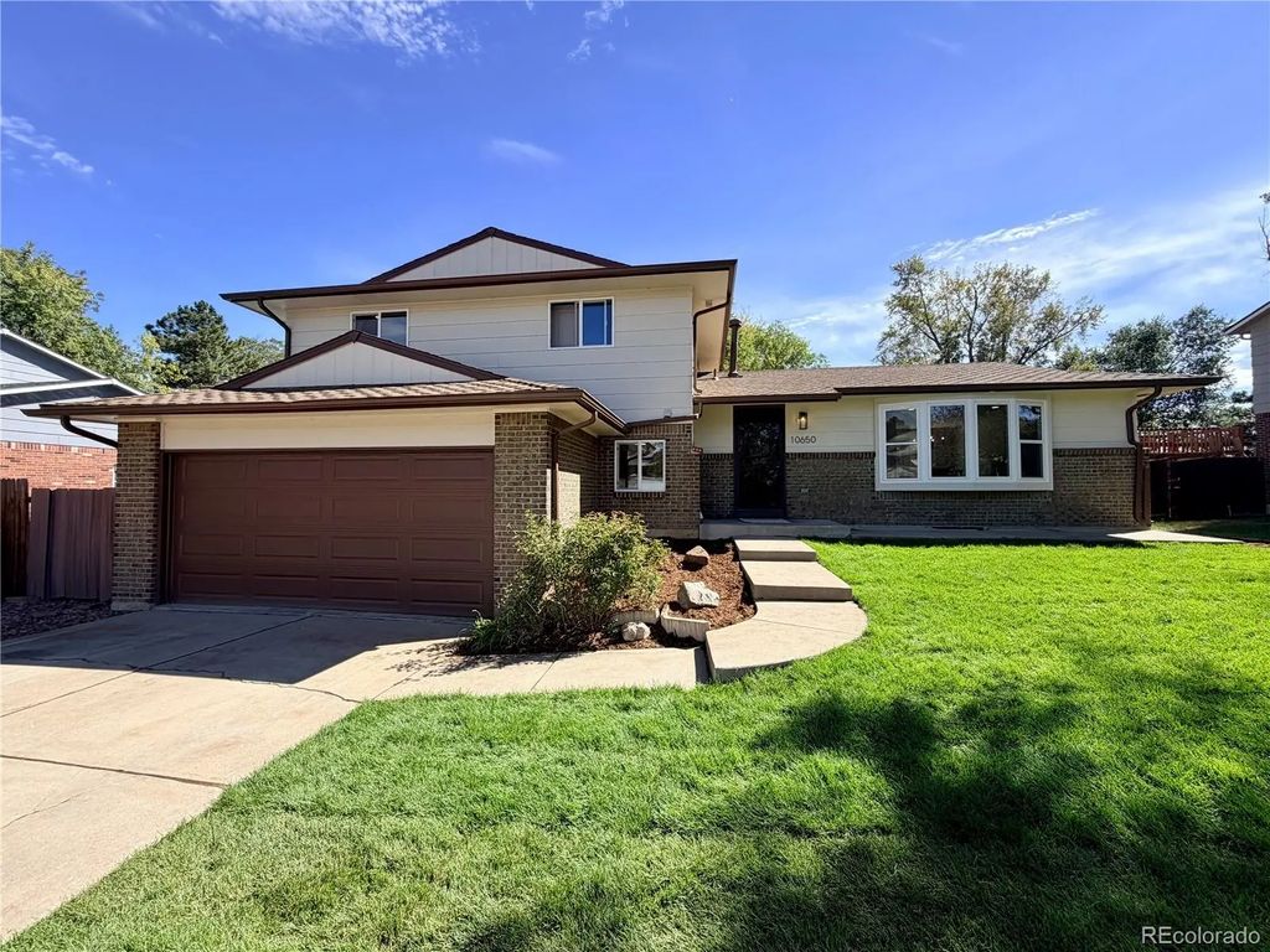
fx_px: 514
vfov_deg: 85.7
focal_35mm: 14
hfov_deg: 102.1
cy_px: 476
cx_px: 635
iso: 32
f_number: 2.2
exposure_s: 1/770
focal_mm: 2.22
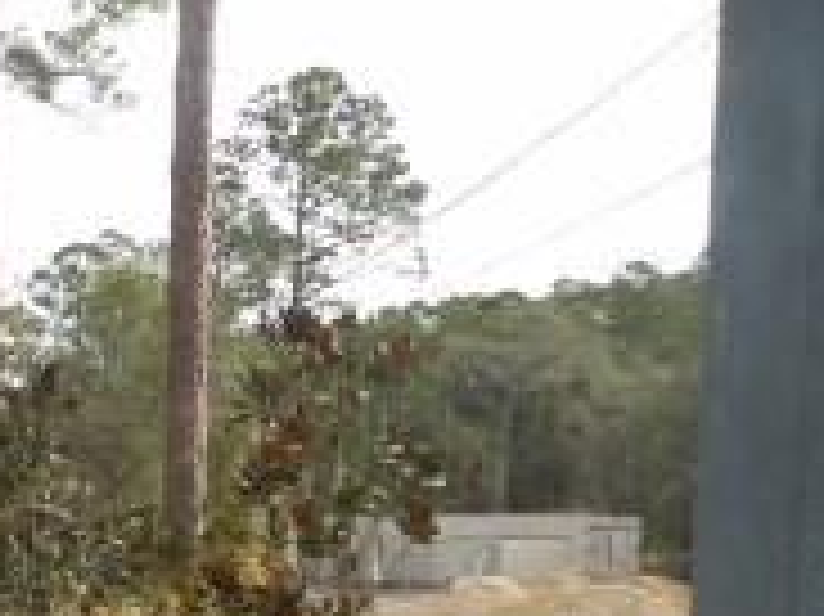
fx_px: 1998
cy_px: 751
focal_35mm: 84
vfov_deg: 16.8
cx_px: -455
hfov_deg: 19.8
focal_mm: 4.3
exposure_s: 1/310
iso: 100
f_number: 3.2
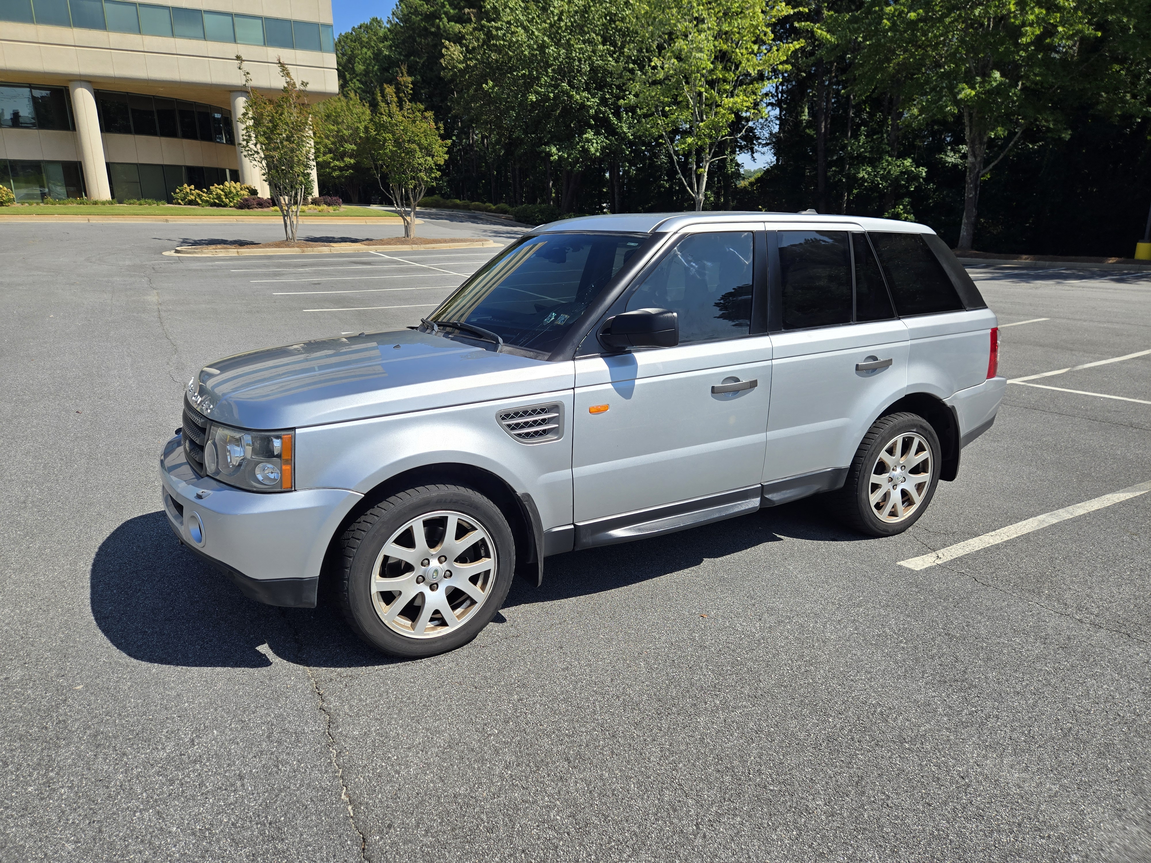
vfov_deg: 58.9
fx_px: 765
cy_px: 432
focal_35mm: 23
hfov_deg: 73.9
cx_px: 576
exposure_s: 1/2443
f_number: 1.8
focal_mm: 5.4
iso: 25
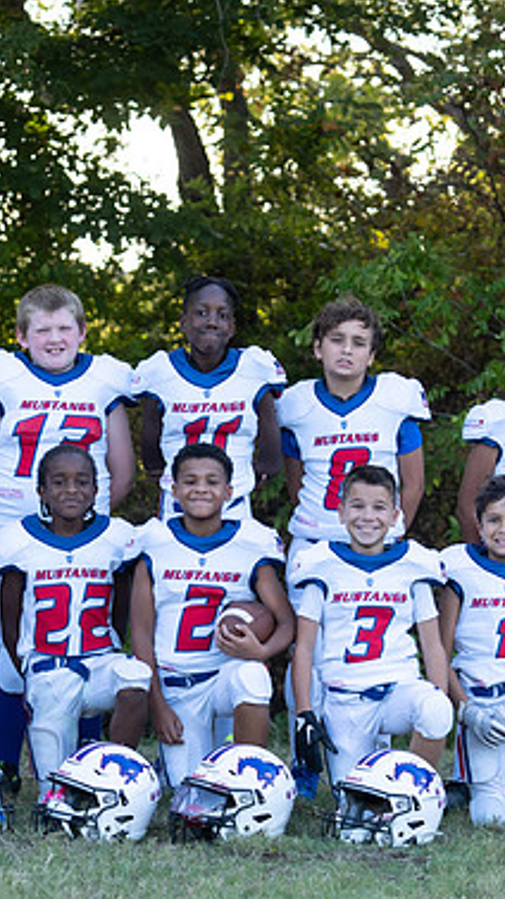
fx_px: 3953
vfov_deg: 13.0
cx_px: 171
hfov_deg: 7.3
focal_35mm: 166
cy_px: 561
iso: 250
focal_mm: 70
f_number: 3.5
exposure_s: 1/320
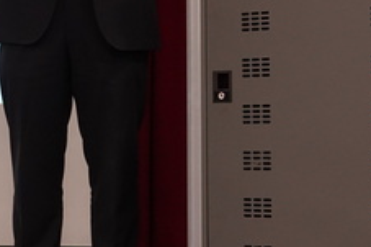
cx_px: 77
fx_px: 1431
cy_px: 2
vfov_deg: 9.8
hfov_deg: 14.7
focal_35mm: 139
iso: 800
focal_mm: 16.54
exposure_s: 1/20
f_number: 4
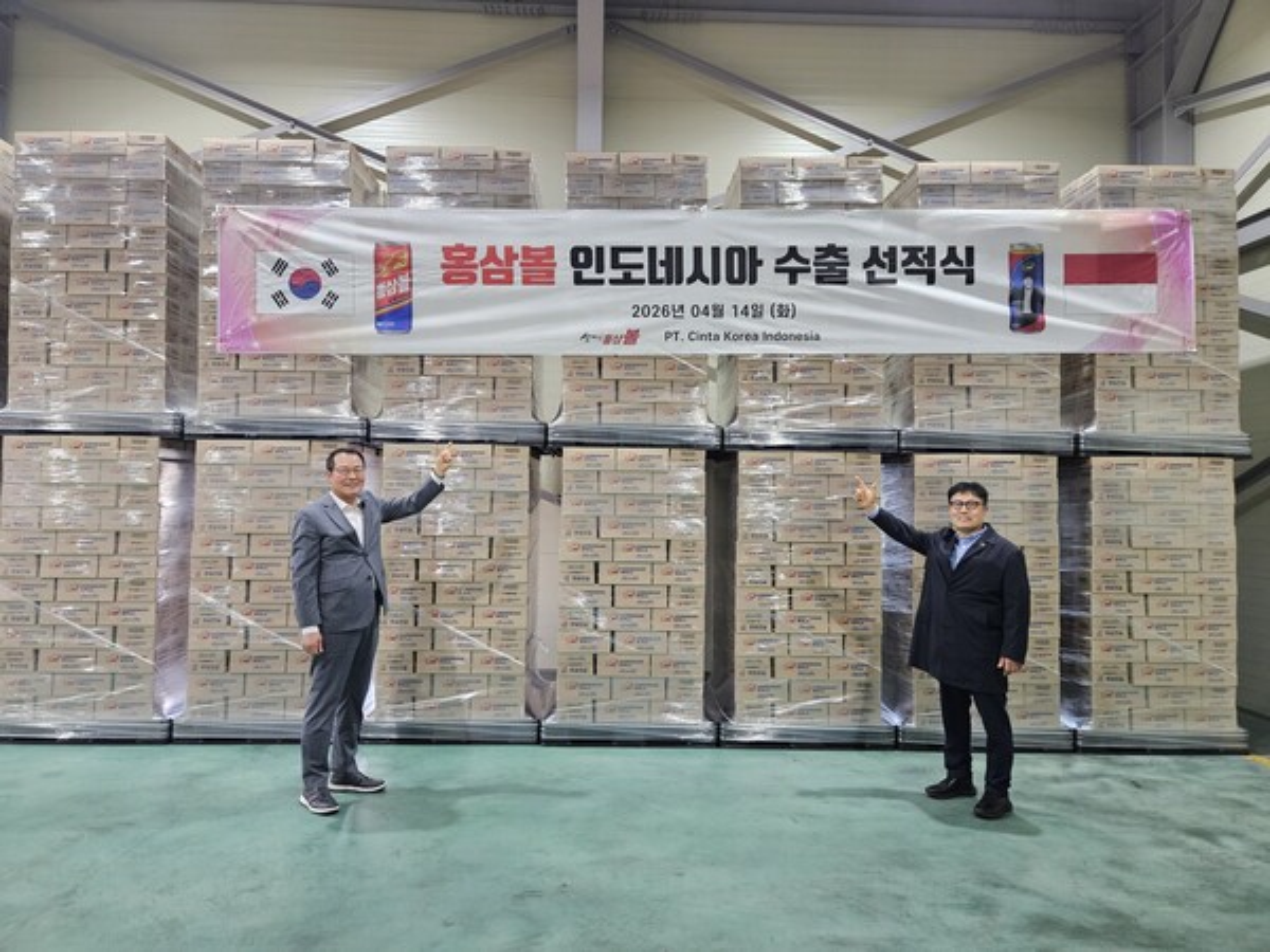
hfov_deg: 73.9
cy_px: 476
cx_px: 635
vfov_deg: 58.9
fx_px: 844
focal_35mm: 23
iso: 400
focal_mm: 5.4
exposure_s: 1/120
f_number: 1.8
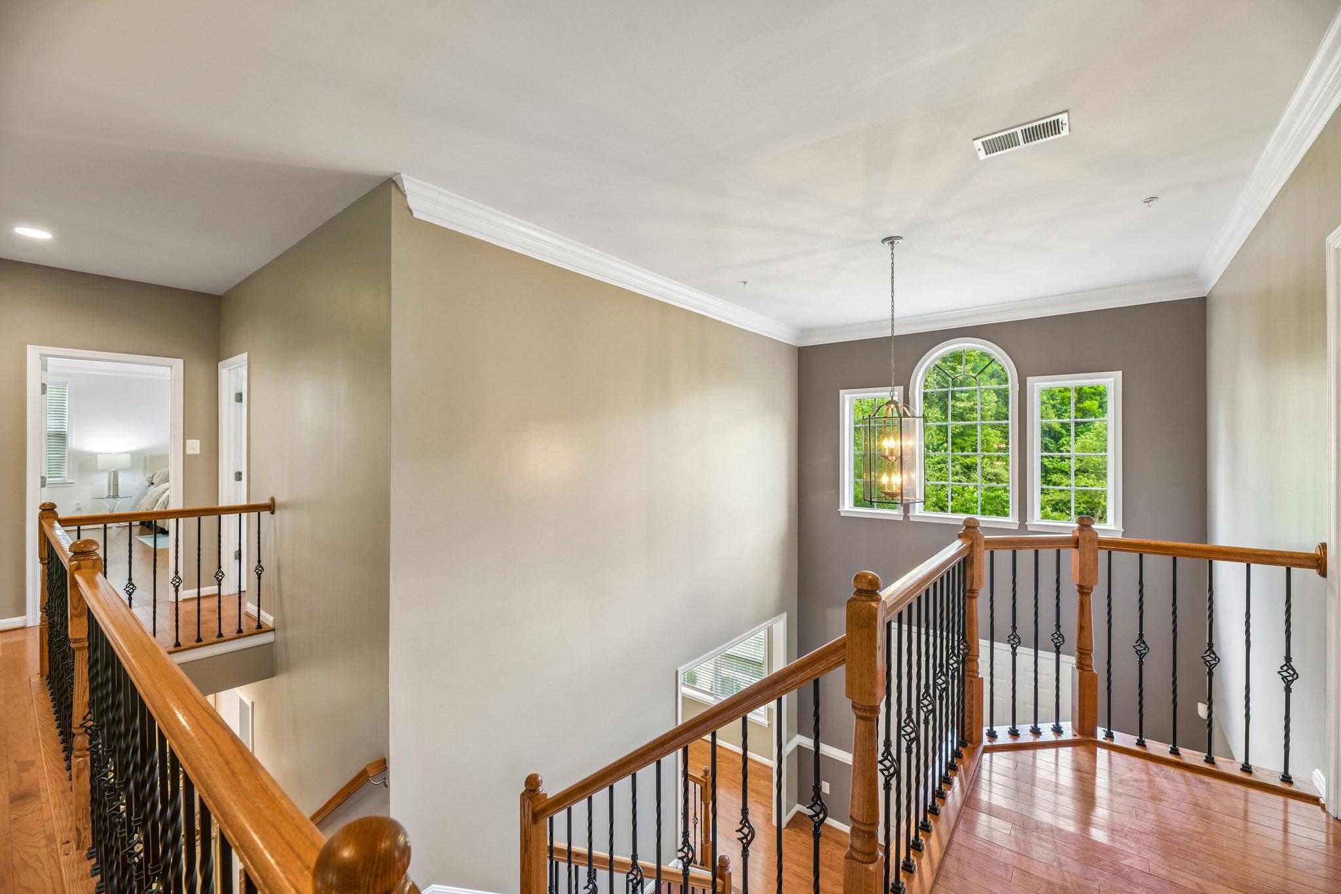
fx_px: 521
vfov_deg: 81.2
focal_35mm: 14
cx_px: 670
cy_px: 447
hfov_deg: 104.3
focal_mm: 14
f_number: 8
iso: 400
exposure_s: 1/8
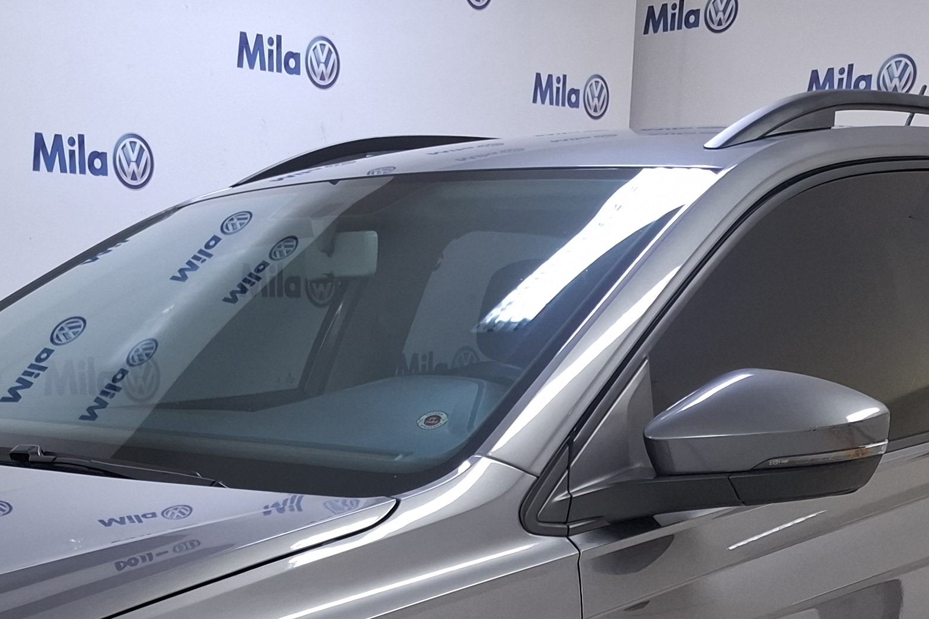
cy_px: 889
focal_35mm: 62
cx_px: 284
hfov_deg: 32.0
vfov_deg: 19.5
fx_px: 1600
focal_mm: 5.54
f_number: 1.8
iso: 320
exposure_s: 1/60
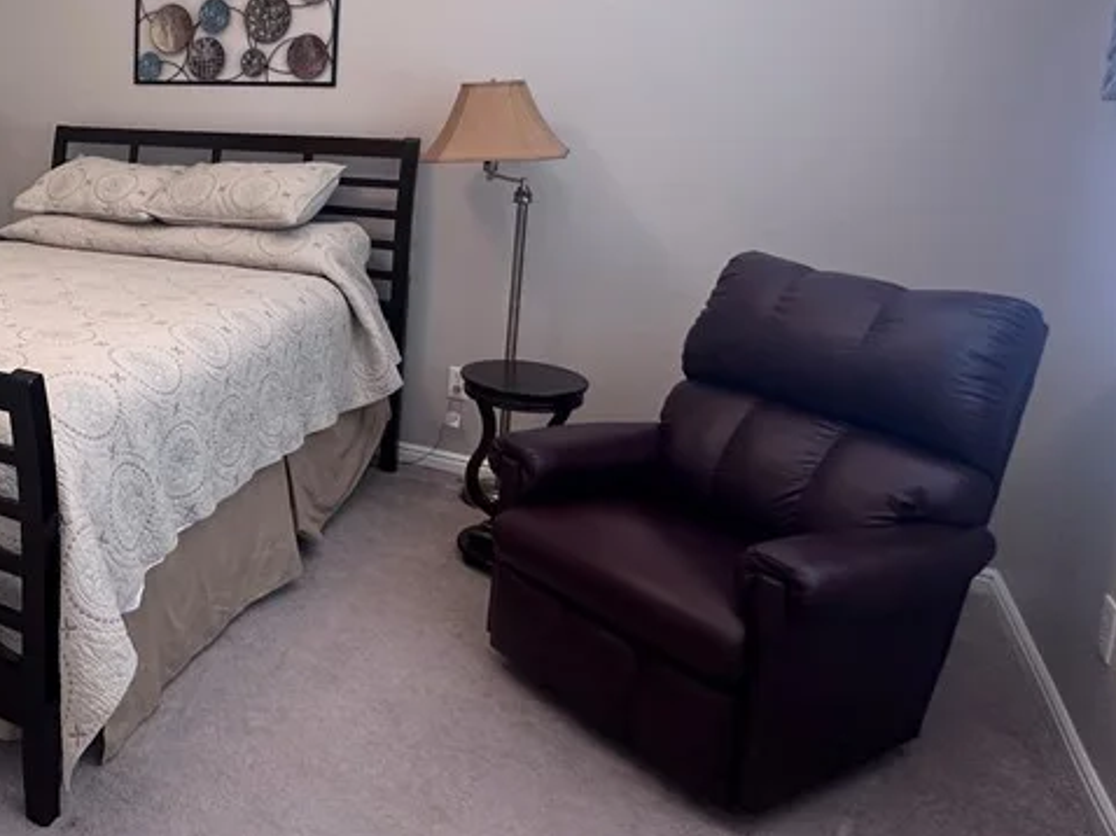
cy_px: 252
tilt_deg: -9.6
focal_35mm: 30
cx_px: 147
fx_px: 967
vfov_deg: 45.7
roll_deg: -1.7
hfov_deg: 53.7
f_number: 2.2
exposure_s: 1/60
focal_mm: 2.22
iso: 250
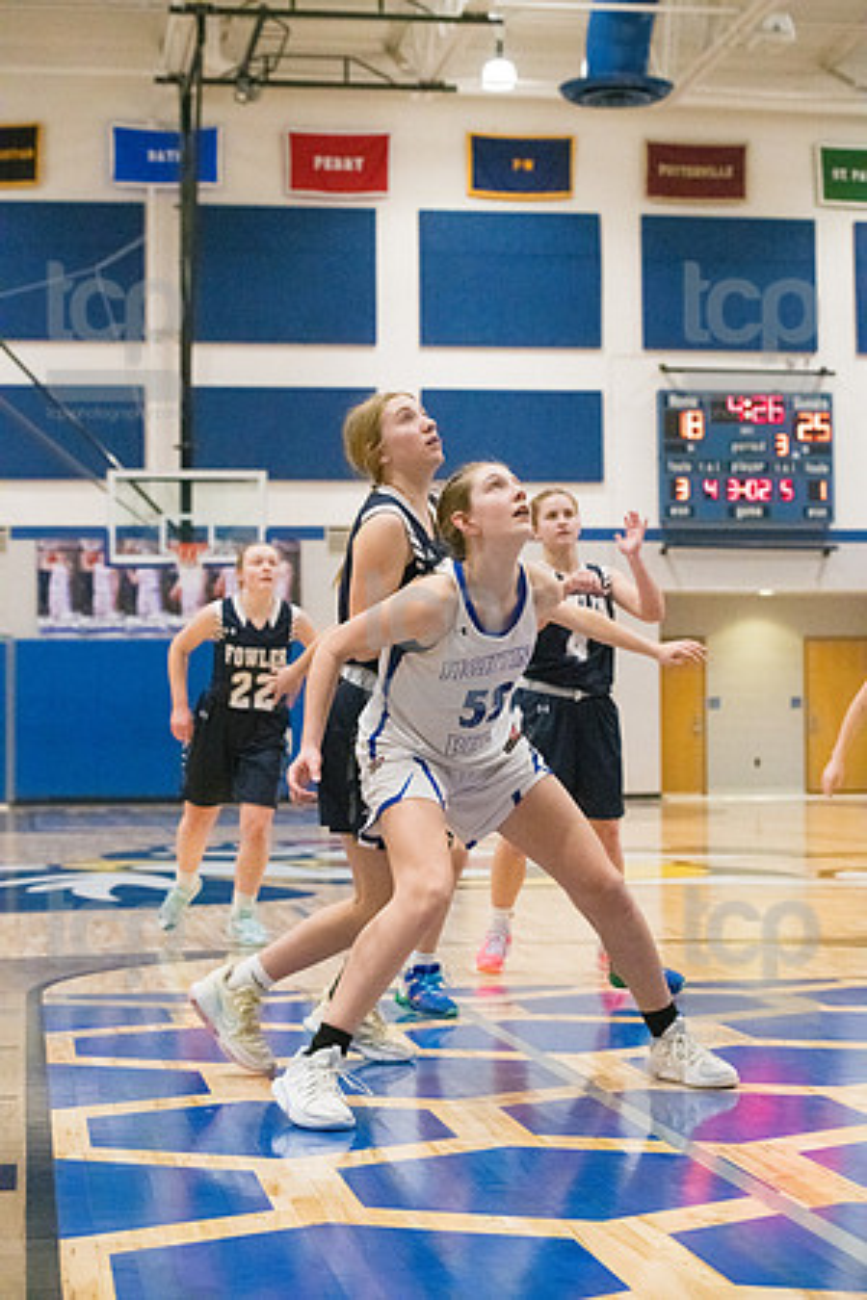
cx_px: 434
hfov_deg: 19.5
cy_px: 650
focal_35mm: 70
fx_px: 2529
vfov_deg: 28.8
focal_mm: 70
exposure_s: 1/1600
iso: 10000
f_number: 4.5
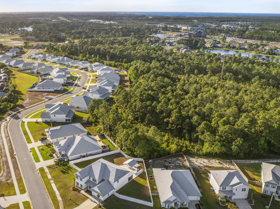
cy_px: 109
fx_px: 267
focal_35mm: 33
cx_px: 113
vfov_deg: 42.9
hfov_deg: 55.0
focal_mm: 12.29
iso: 290
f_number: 2.8
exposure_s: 1/120
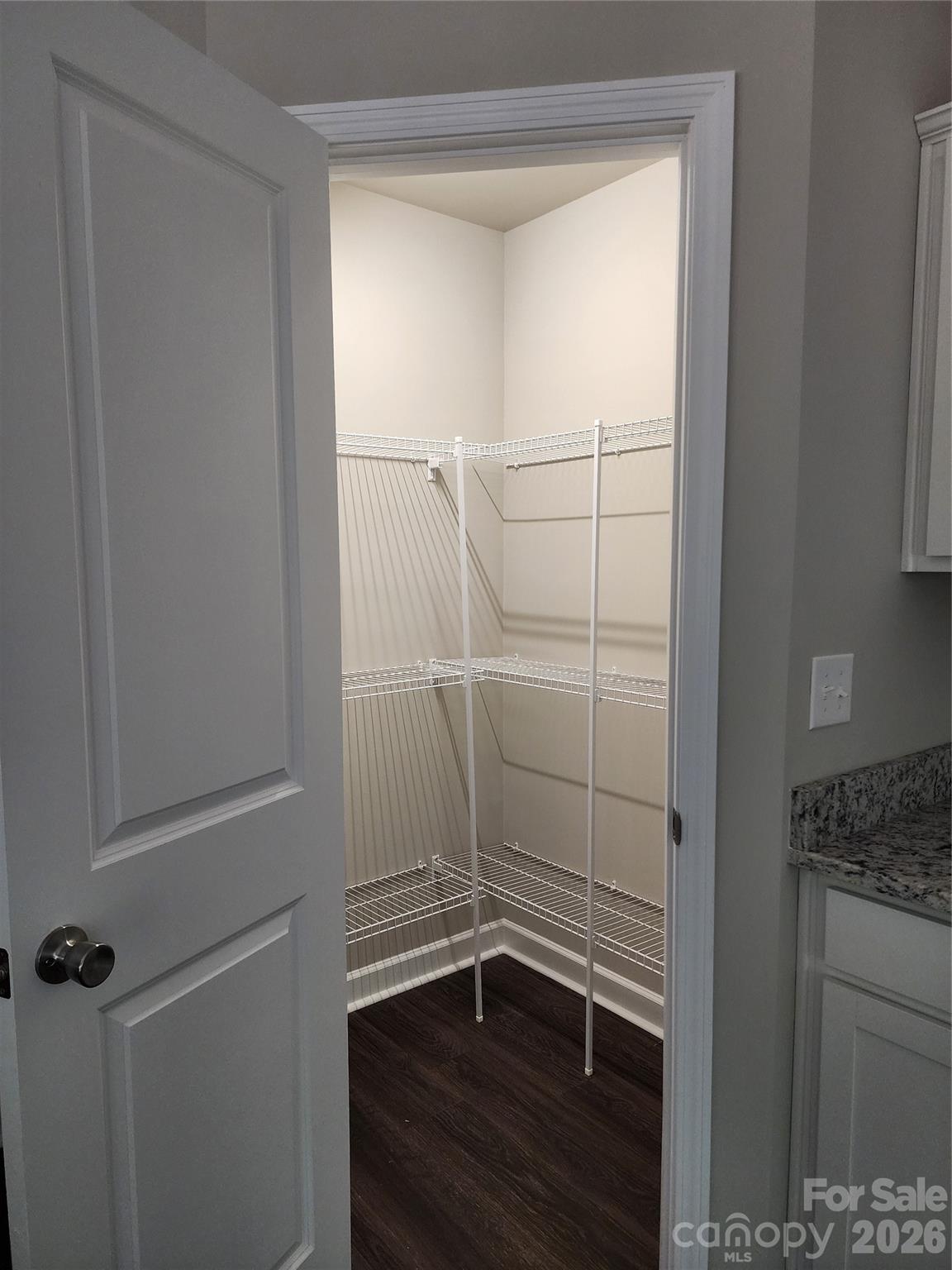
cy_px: 635
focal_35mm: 23
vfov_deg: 73.9
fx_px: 843
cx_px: 476
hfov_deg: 58.9
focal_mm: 6.4
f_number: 1.8
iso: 250
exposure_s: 1/120
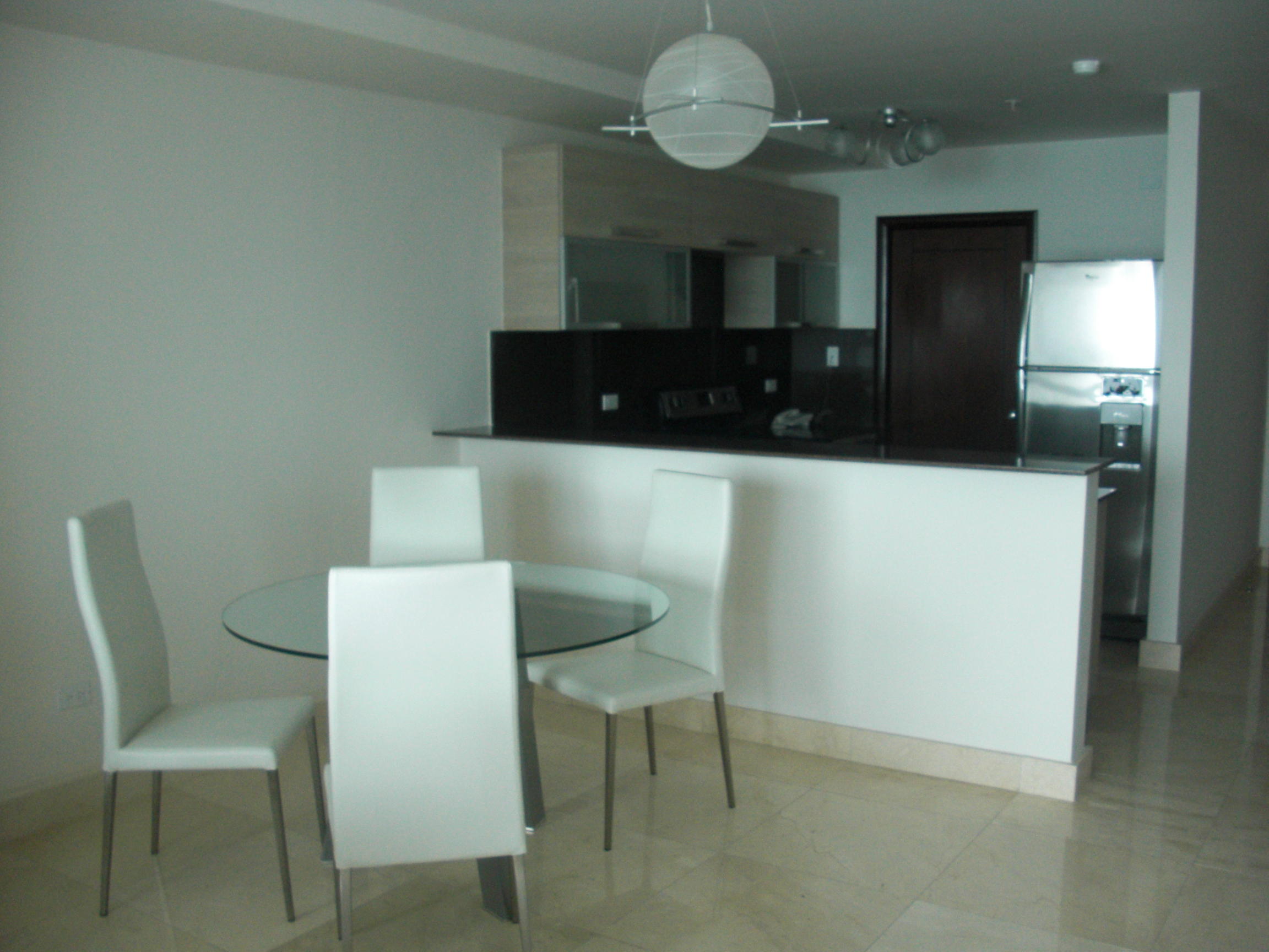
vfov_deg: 39.7
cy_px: 476
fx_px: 1320
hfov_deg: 51.4
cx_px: 634
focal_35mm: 36
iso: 200
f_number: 2.8
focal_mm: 6.3
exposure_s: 1/80
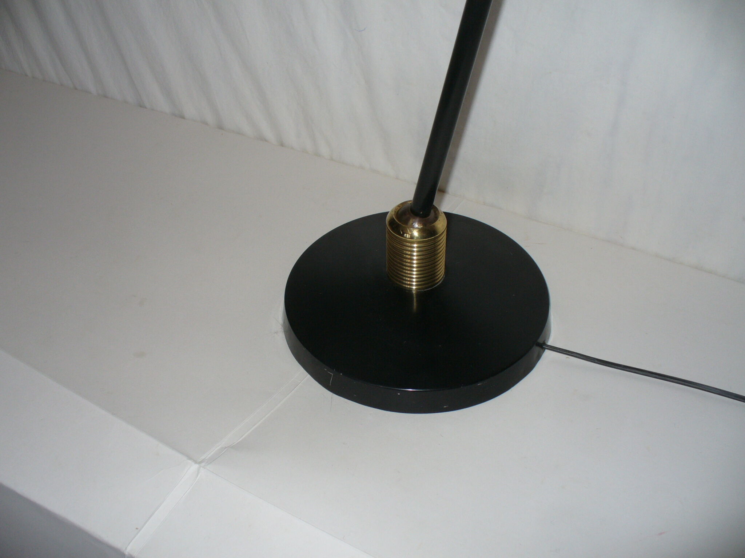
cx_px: 372
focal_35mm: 37
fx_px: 796
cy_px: 279
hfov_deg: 50.1
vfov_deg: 38.7
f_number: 2.8
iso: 100
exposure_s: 1/30
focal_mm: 6.1
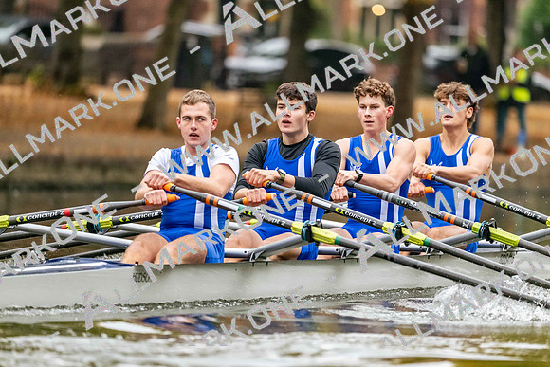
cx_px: 275
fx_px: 6112
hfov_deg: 5.2
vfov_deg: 3.4
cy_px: 184
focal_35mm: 400
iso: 7200
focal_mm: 400
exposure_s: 1/2500
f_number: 4.5
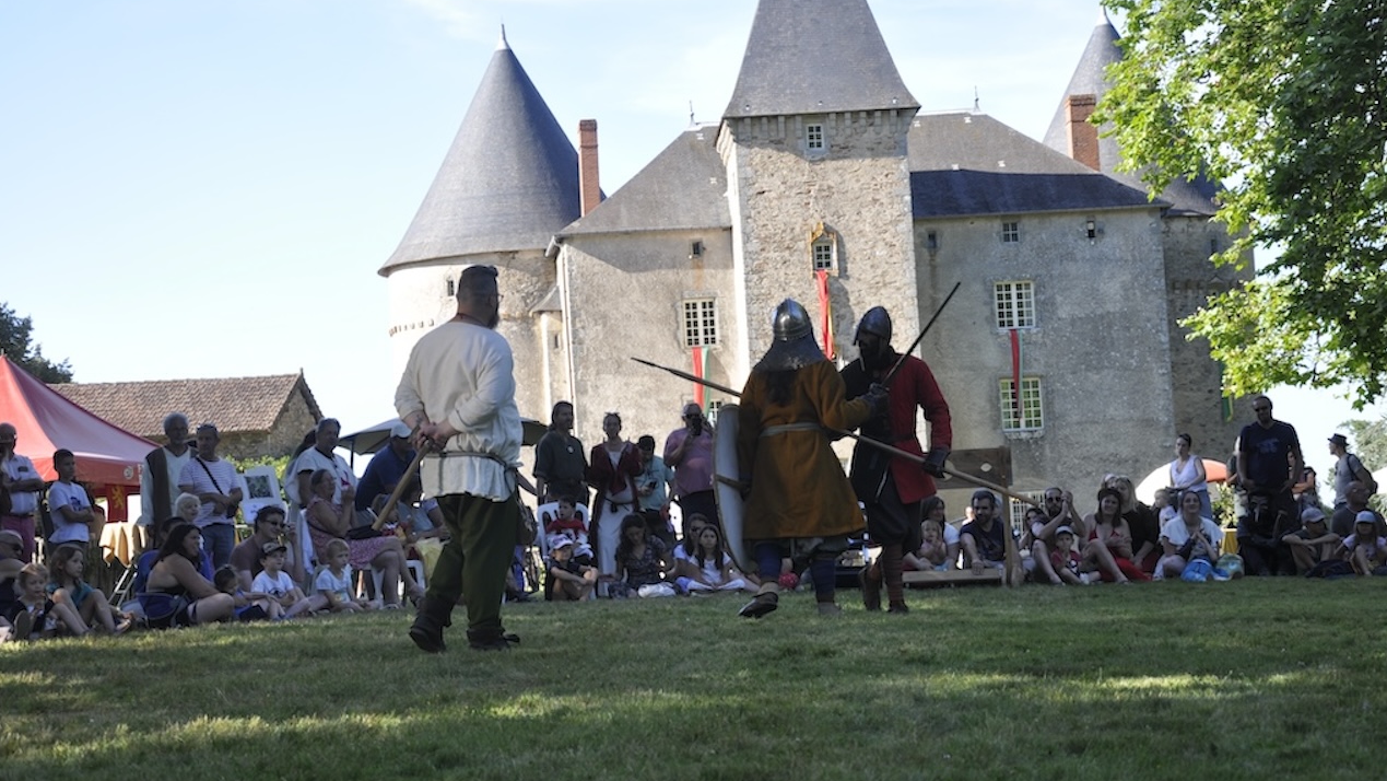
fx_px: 2795
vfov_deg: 15.9
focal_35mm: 76
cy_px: 357
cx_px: 691
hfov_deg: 27.9
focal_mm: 48
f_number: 7.1
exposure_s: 1/200
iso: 200
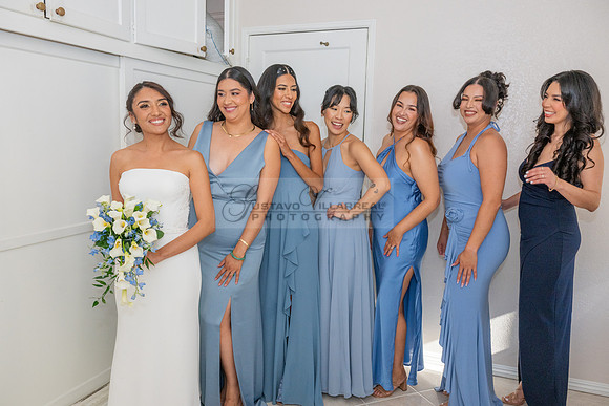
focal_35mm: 30
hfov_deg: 62.5
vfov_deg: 44.1
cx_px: 301
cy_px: 203
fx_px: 502
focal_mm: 29
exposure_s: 1/200
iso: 800
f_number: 9
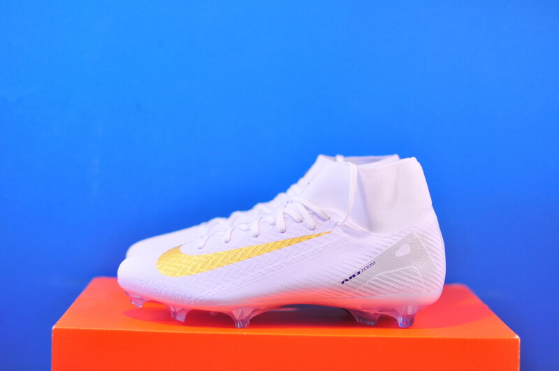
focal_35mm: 75
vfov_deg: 18.1
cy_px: 186
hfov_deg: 27.0
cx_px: 280
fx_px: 1163
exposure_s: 1/320
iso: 250
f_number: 2
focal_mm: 50
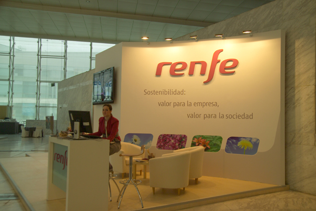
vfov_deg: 37.9
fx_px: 307
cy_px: 106
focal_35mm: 35
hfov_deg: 54.4
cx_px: 158
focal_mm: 35
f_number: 6.7
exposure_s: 1/20
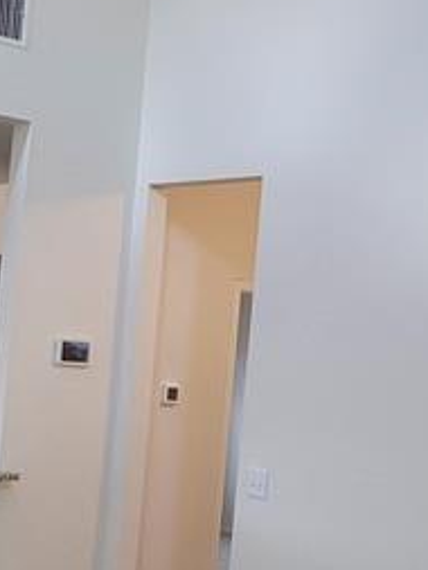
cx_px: 315
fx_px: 1301
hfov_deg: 18.6
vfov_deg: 24.7
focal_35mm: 79
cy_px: 252
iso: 200
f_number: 1.8
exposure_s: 1/120
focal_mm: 5.4
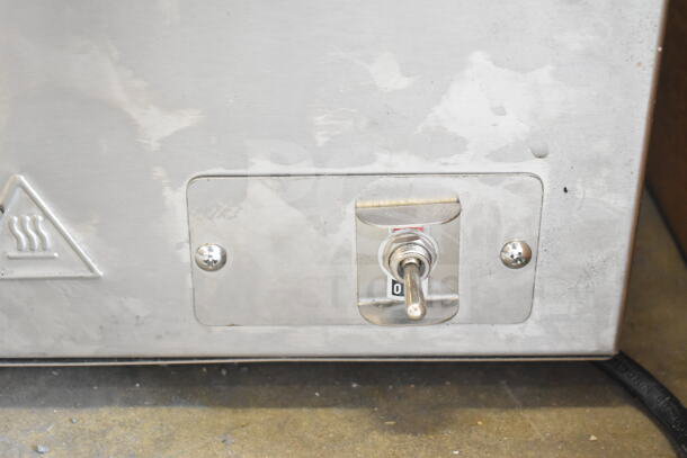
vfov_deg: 22.6
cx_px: 344
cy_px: 229
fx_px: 1145
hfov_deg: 33.4
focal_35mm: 60
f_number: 5
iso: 4500
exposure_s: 1/60
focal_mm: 40
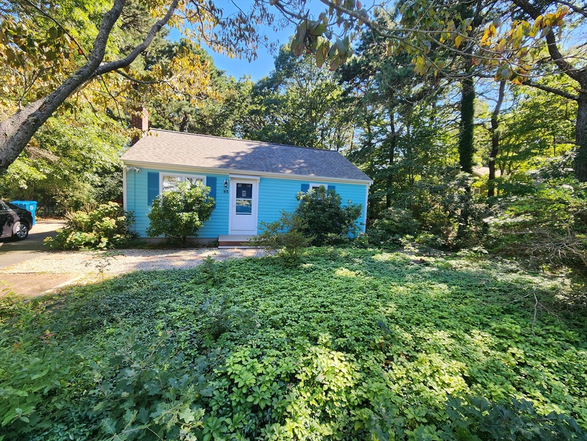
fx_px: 220
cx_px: 294
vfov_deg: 89.9
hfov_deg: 106.2
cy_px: 220
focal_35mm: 13
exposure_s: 1/241
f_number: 2.2
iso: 50
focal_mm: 2.2
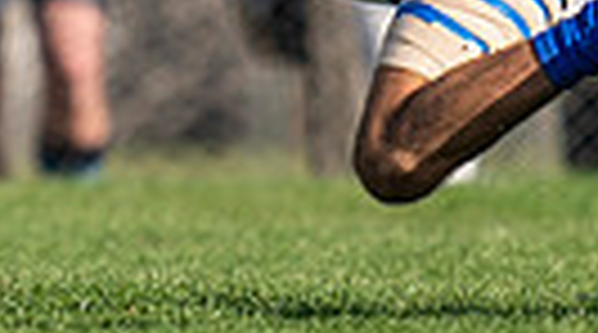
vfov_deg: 0.3
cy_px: -467
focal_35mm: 4397
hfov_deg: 0.5
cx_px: -835
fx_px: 69540
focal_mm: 400
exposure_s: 1/1250
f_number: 2.8
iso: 100
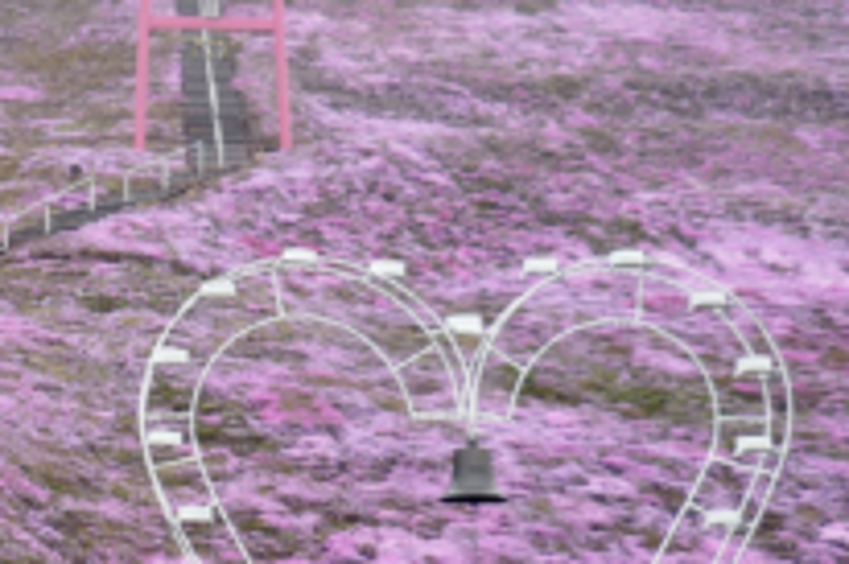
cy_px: 292
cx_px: 8
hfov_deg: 19.8
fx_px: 2356
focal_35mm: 100
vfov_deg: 13.7
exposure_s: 1/100
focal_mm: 5.5
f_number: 2.8
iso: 100
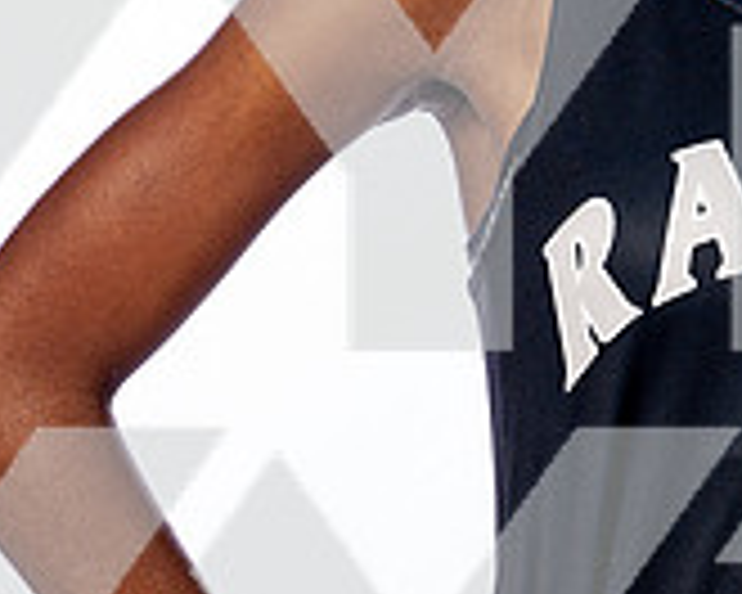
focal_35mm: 258
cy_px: 94
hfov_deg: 7.5
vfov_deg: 6.0
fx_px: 5666
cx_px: 636
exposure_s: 1/250
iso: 250
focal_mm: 67
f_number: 8
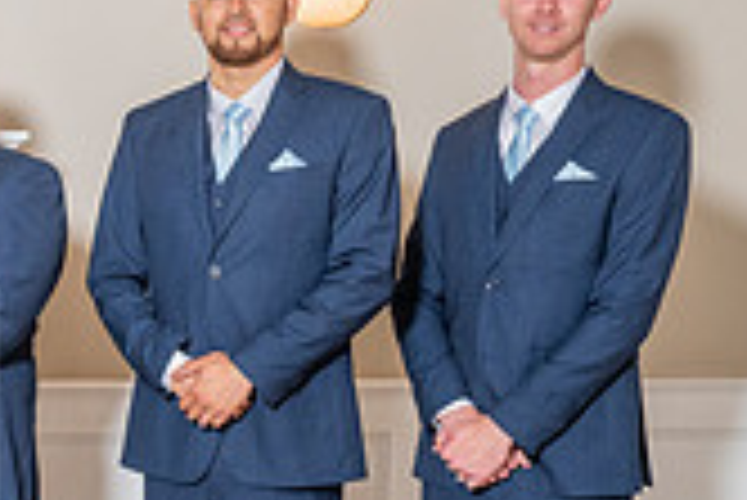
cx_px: -457
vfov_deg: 12.4
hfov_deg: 16.5
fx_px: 2284
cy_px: 465
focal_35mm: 110
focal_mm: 28
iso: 640
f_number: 4.5
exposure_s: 1/160
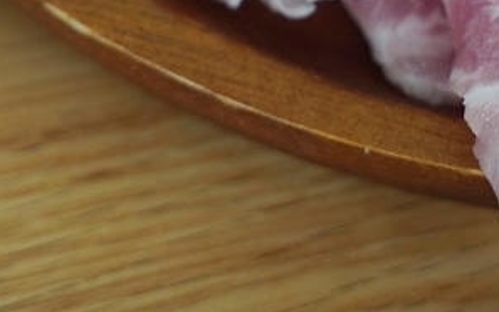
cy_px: -327
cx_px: 344
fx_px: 4205
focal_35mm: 309
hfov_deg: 6.8
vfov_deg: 4.2
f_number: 4
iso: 800
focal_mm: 75
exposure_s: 1/80
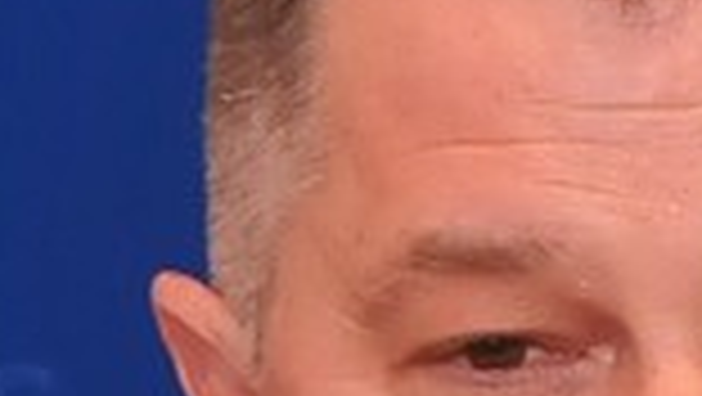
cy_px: 963
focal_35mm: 844
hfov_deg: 2.6
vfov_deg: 1.4
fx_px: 15721
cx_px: 760
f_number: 7.1
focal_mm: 82
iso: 800
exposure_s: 1/60
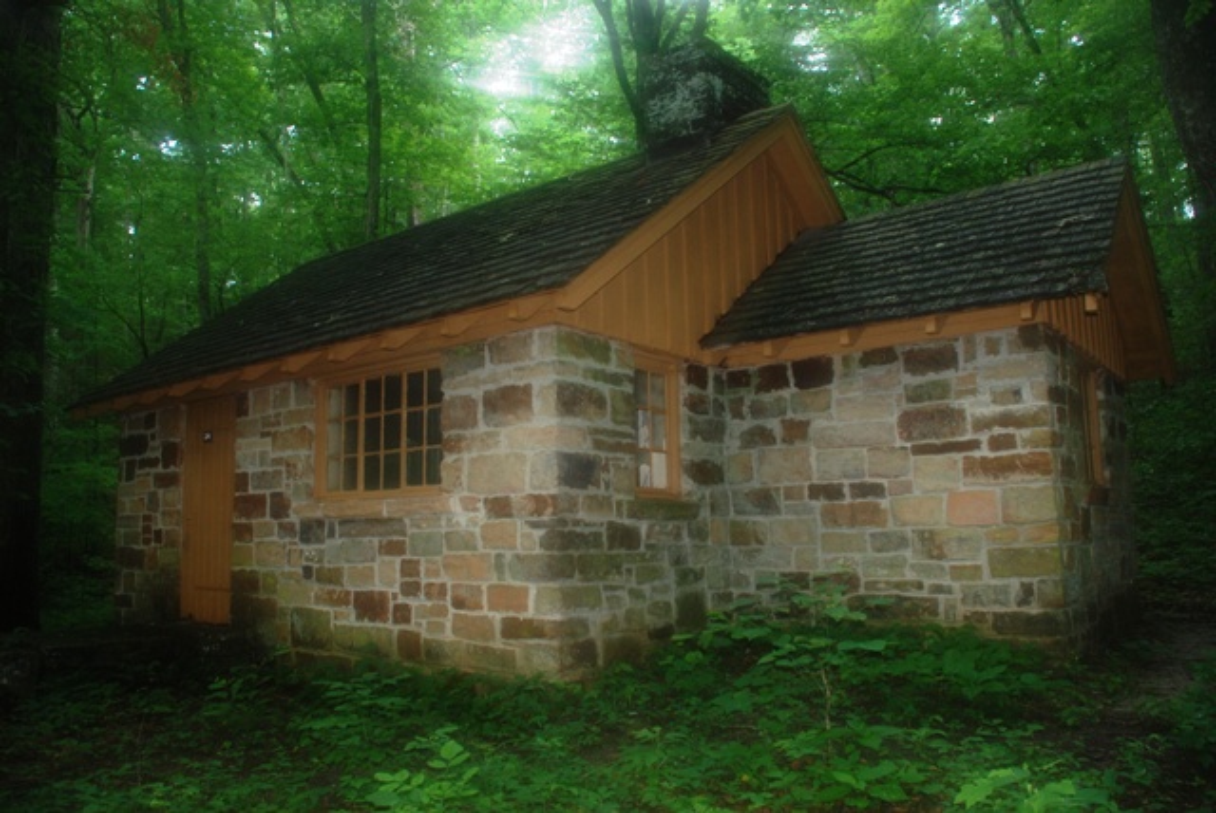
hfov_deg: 67.3
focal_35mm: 27
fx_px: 913
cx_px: 608
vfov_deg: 48.0
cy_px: 406
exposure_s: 1/60
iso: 220
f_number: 3.5
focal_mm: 18
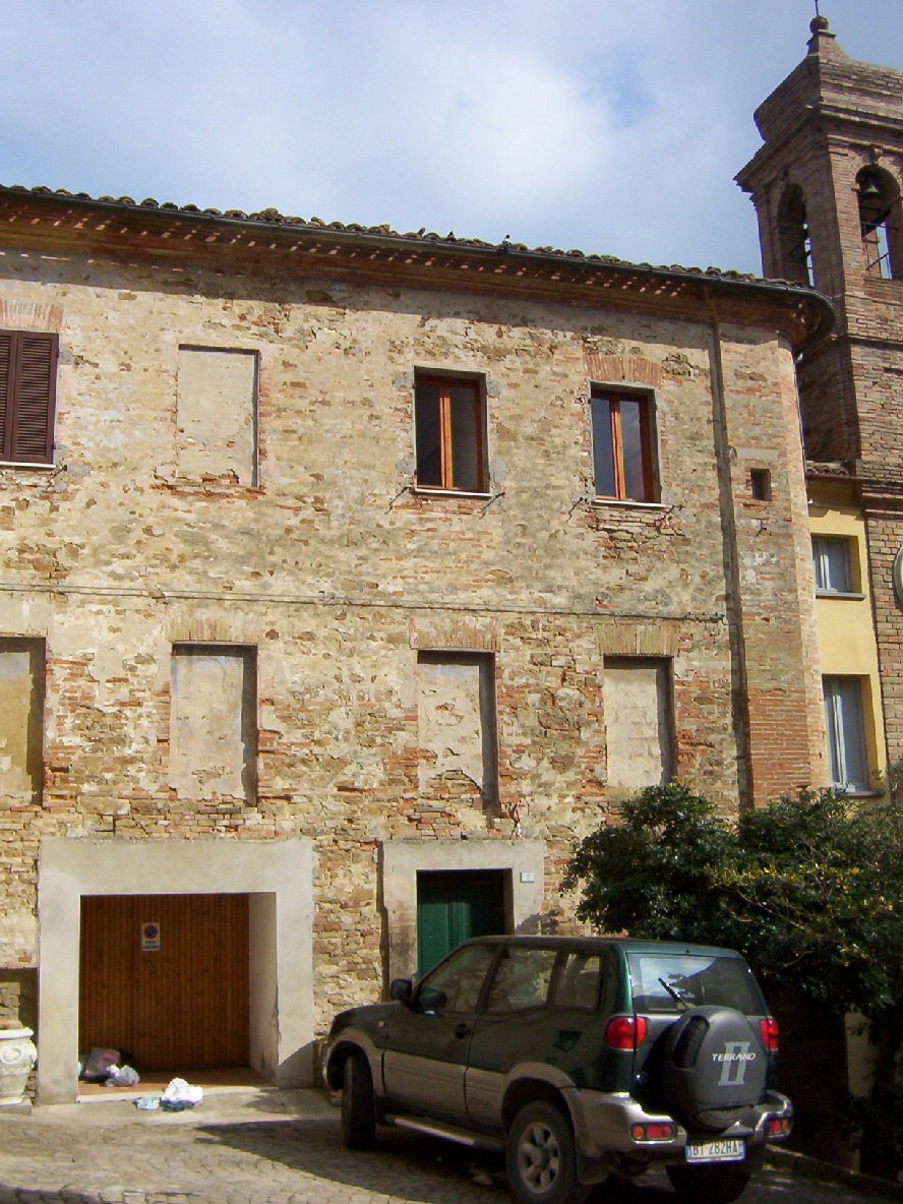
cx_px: 452
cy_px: 602
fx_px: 1252
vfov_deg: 51.4
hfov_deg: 39.7
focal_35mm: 36
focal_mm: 5.54
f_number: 5.24
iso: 100
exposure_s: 1/827
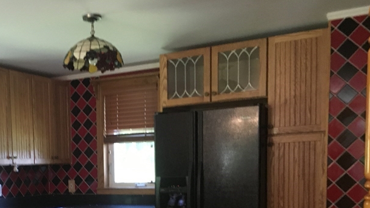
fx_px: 520
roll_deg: +1.1
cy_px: 226
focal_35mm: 53
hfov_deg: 38.2
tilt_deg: -2.0
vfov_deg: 21.5
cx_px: 93
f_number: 2.2
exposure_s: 1/33
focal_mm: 4.15
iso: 200
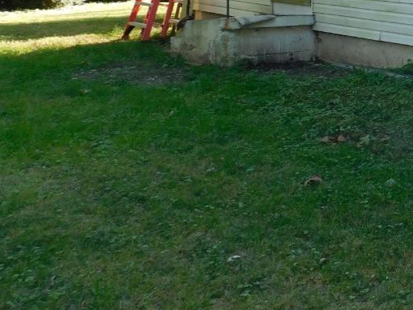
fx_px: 763
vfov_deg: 21.5
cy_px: -50
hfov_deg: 25.9
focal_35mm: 64
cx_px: 539
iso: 125
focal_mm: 4
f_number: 3
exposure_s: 1/160
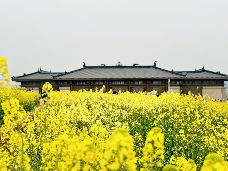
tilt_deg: +1.3
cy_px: 86
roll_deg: +0.8
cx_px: 114
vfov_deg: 30.3
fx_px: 316
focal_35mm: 48
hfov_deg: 39.7
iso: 64
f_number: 1.78
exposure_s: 1/739
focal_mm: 6.86
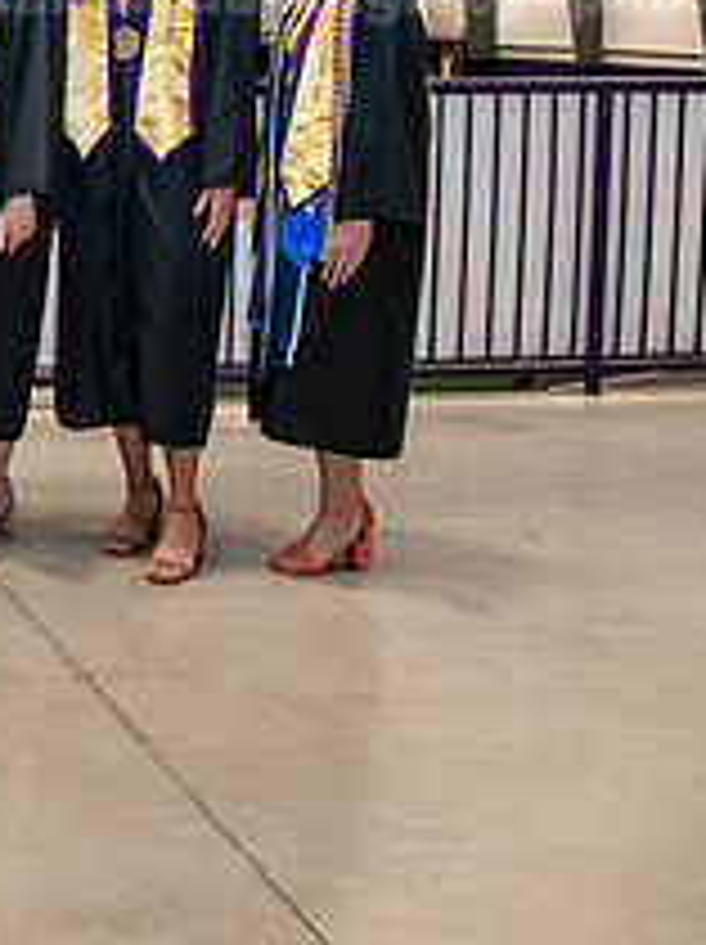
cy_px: 90
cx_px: -426
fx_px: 1826
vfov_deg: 27.9
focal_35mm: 67
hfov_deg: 18.7
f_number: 4.5
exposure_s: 1/200
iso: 3200
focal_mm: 24
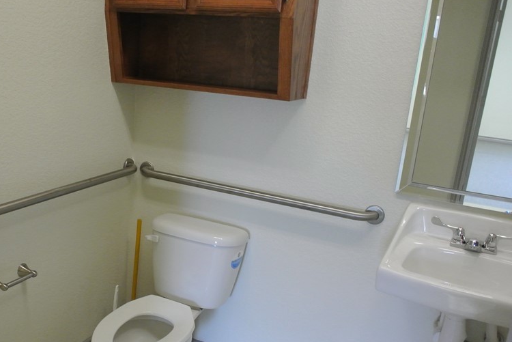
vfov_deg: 34.1
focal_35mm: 39
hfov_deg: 48.1
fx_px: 555
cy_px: 207
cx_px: 144
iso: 800
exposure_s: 1/60
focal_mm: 10
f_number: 2.8
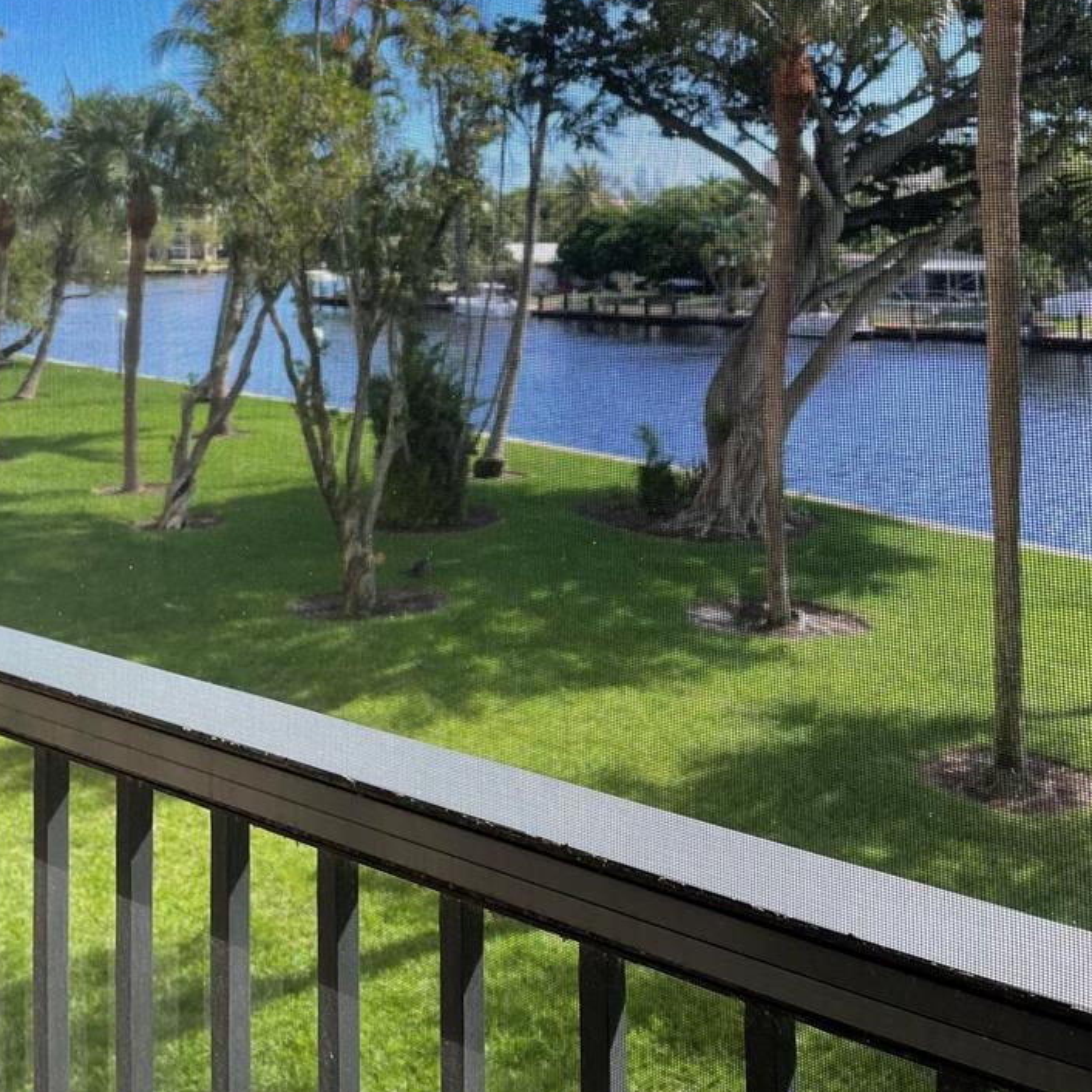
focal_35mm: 39
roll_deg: +0.8
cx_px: 562
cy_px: 187
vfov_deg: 40.7
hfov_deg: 42.8
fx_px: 1392
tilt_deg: +3.1
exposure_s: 1/1147
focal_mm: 4.2
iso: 32
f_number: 1.6
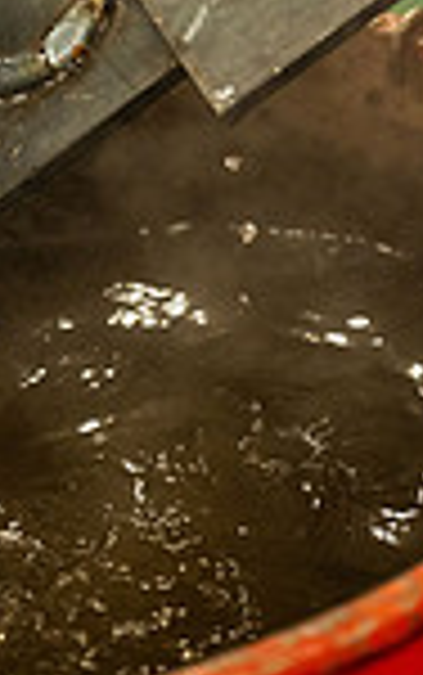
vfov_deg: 11.1
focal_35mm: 183
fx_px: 3369
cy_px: -288
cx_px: 153
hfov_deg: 7.2
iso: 640
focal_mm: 60
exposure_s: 1/400
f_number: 2.8
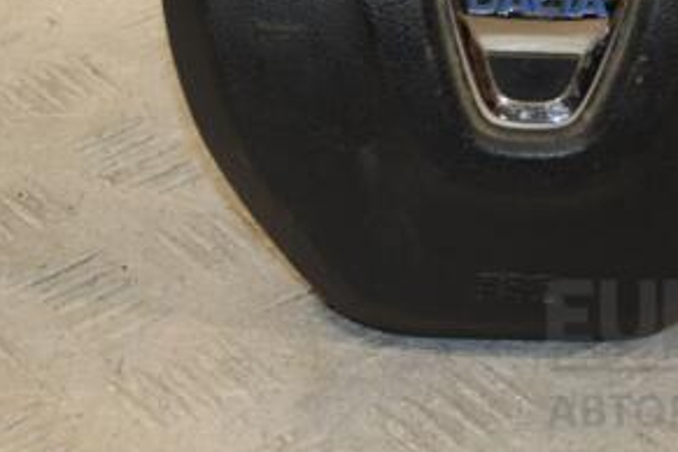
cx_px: 503
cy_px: 5
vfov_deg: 8.5
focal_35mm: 161
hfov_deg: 12.7
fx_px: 3032
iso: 800
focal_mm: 52
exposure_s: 1/200
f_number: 5.6
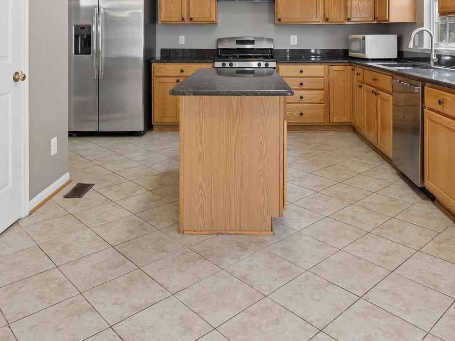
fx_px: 413
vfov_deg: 41.6
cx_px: 250
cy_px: 38
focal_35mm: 31
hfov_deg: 57.6
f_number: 7.1
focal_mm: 16.2
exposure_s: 1/80
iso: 1250
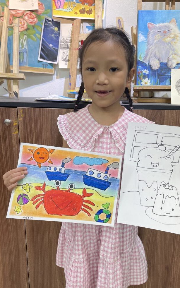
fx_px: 220
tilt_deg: -13.2
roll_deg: +0.5
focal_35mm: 28
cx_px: 107
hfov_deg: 44.3
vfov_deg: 66.5
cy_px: 146
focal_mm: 4.2
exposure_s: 1/100
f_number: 1.6
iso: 64
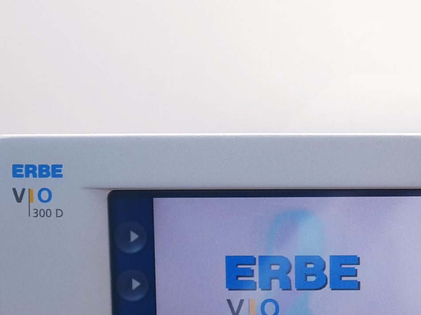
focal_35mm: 70
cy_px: 177
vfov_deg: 21.0
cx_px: 489
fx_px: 851
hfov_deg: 25.3
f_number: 1.5
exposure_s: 1/100
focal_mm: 4.3
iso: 80
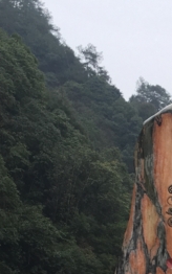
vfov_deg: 20.4
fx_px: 704
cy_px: 343
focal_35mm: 94
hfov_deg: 13.1
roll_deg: -2.7
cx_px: 270
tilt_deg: +3.1
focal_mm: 4.15
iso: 25
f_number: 2.2
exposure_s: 1/100
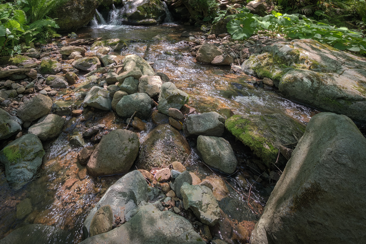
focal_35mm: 20
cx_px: 135
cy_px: 77
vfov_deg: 60.1
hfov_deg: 82.2
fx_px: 203
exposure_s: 1/60
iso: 500
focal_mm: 8
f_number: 11
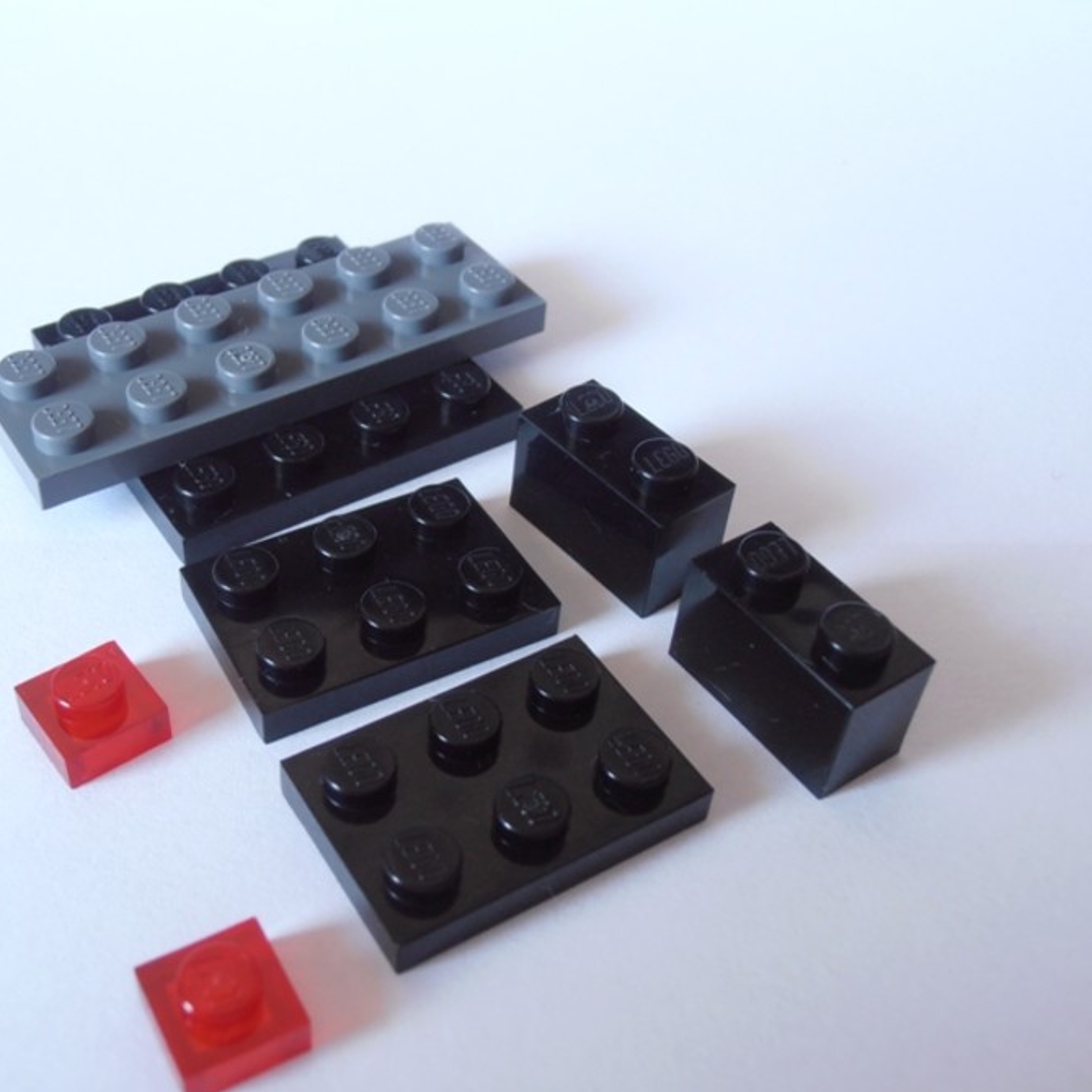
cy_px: 549
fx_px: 1570
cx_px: 390
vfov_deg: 38.3
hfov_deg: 38.0
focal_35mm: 44
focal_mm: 6.61
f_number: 3.9
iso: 125
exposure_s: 1/15
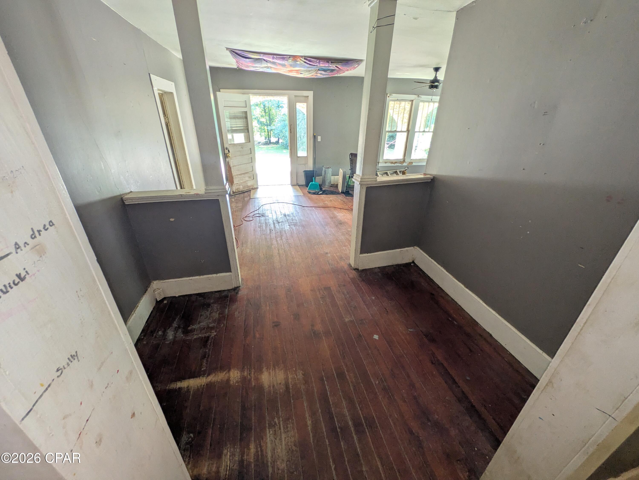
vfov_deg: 85.7
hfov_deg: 102.0
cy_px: 240
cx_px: 320
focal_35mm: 14
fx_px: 259
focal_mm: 1.83
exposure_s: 1/30
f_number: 2.2
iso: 103
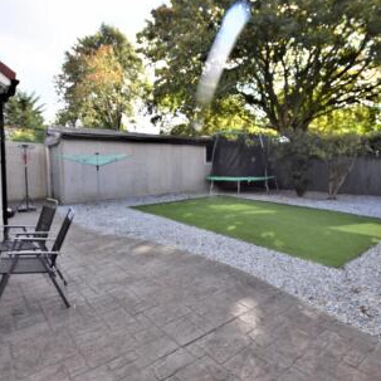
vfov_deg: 74.8
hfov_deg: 74.8
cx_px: 194
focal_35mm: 20
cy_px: 183
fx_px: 249
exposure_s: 1/250
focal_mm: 10
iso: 220
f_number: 8
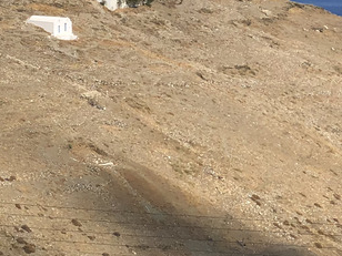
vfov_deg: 13.2
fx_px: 1077
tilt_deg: +2.7
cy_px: -63
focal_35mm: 109
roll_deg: +0.0
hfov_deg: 15.9
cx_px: -229
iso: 25
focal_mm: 4
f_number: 1.8
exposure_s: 1/3436
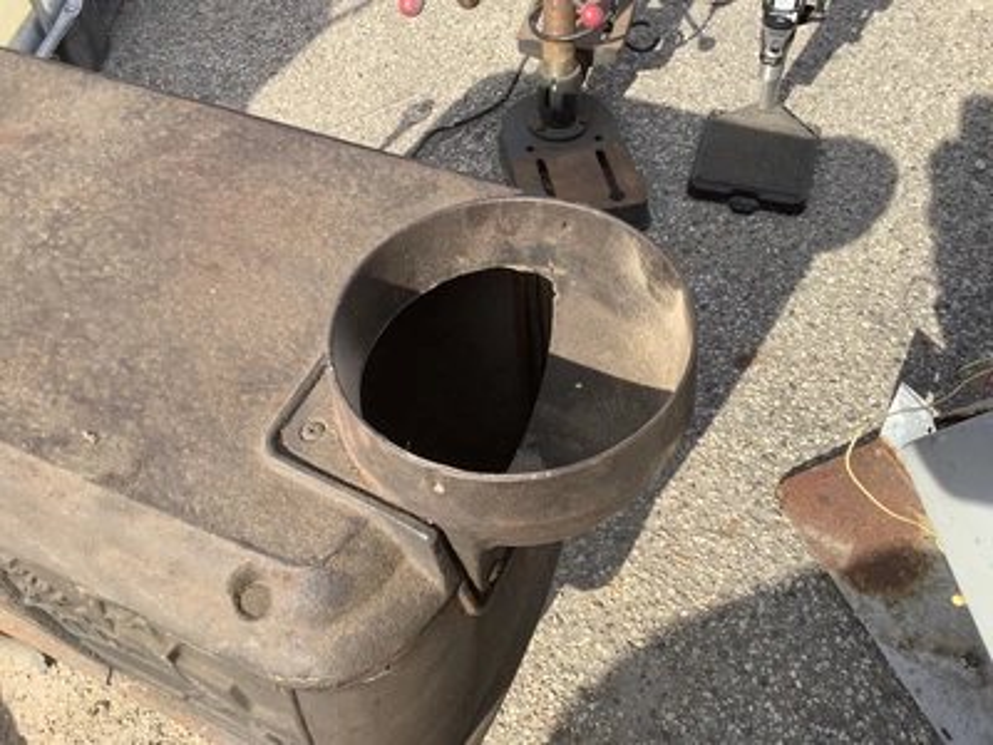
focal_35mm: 31
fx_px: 889
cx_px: 496
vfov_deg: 45.4
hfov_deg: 58.4
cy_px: 372
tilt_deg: -52.9
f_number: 2.4
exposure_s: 1/590
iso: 25
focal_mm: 3.3
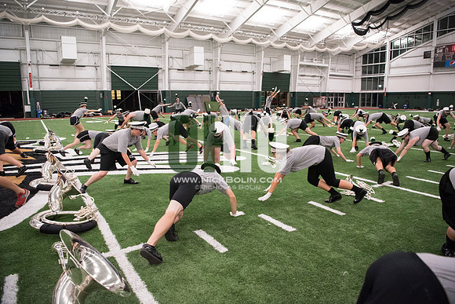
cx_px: 228
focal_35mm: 24
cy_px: 152
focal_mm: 24
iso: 3200
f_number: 3.2
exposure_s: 1/320
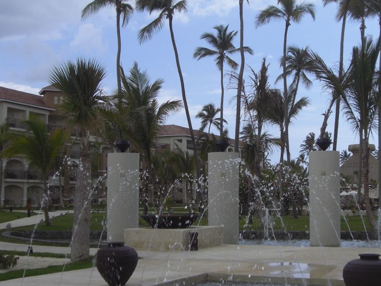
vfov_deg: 26.6
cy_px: 129
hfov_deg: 34.7
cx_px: 239
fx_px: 606
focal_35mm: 55
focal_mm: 6.2
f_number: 8
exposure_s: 1/125
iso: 64
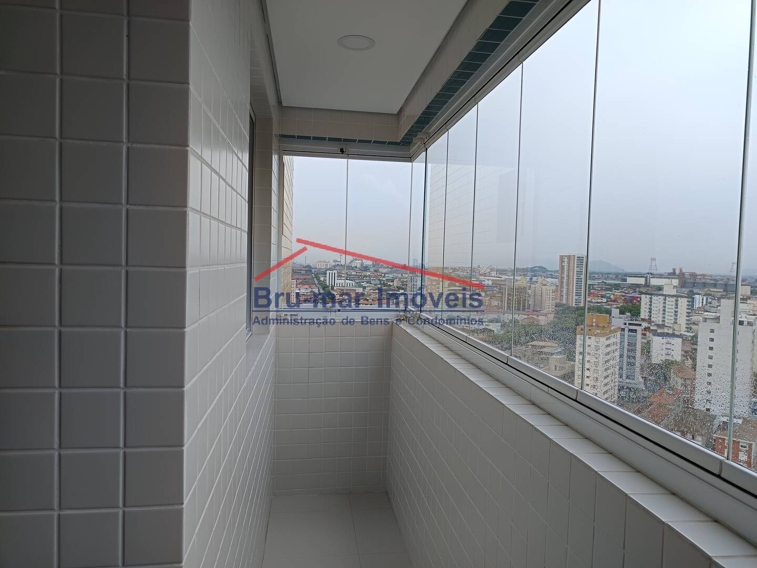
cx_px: 378
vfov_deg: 56.8
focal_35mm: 24
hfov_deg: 71.6
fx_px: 525
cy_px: 284
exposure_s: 1/411
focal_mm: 5.31
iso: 50
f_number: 1.7
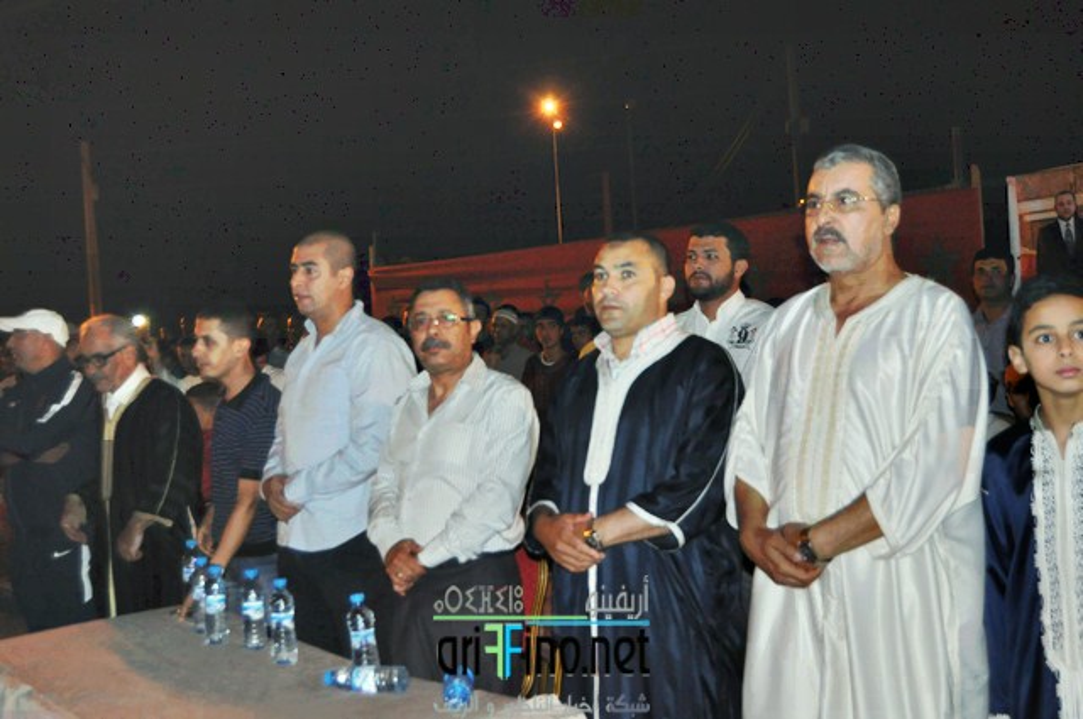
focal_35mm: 42
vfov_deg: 31.8
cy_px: 360
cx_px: 542
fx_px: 1262
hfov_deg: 46.5
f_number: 4
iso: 800
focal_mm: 28
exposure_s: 1/60
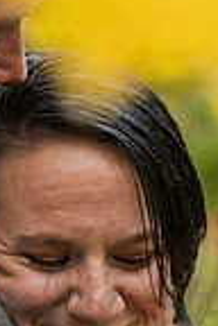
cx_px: 19
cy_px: 294
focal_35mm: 266
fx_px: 2416
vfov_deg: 7.7
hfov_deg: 5.2
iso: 500
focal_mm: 85
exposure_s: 1/200
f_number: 2.2
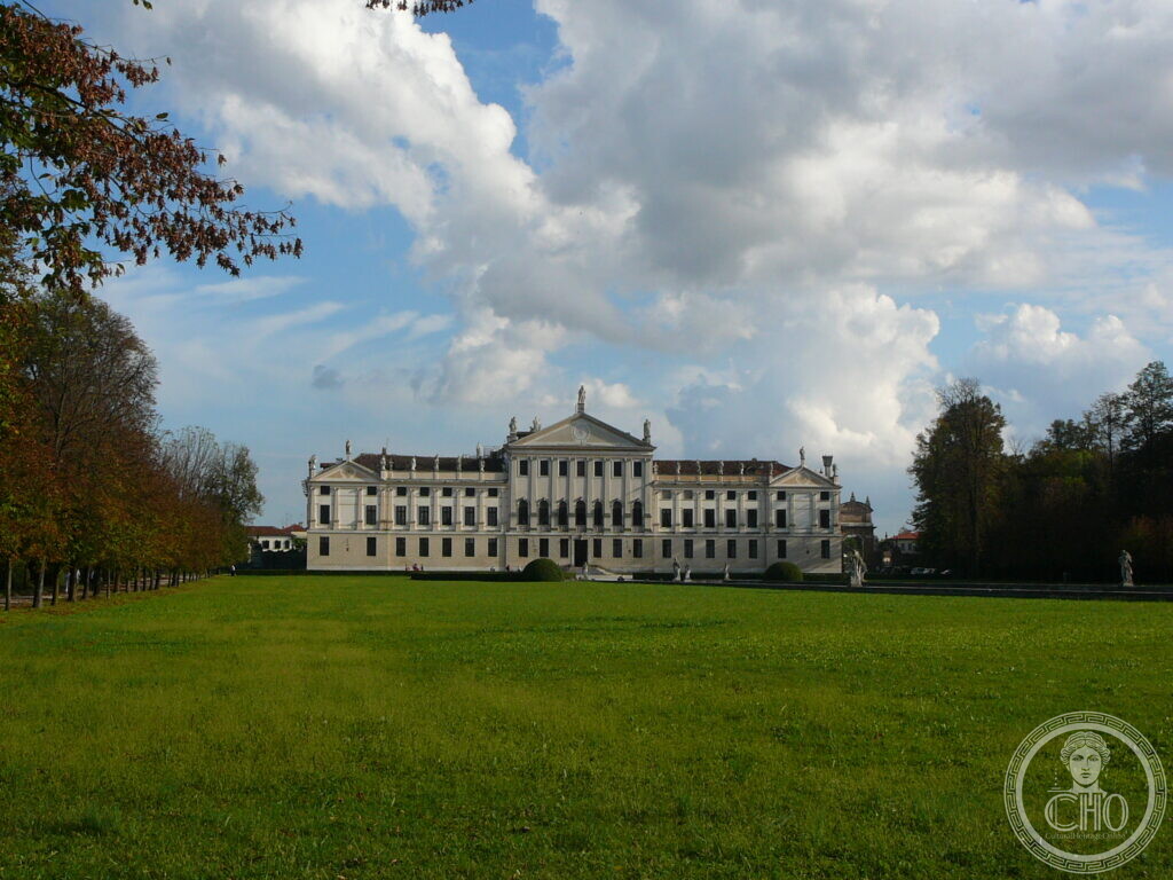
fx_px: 1762
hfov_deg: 36.8
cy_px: 440
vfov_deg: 28.0
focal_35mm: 52
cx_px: 586
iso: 80
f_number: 5.6
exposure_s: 1/400
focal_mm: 7.8
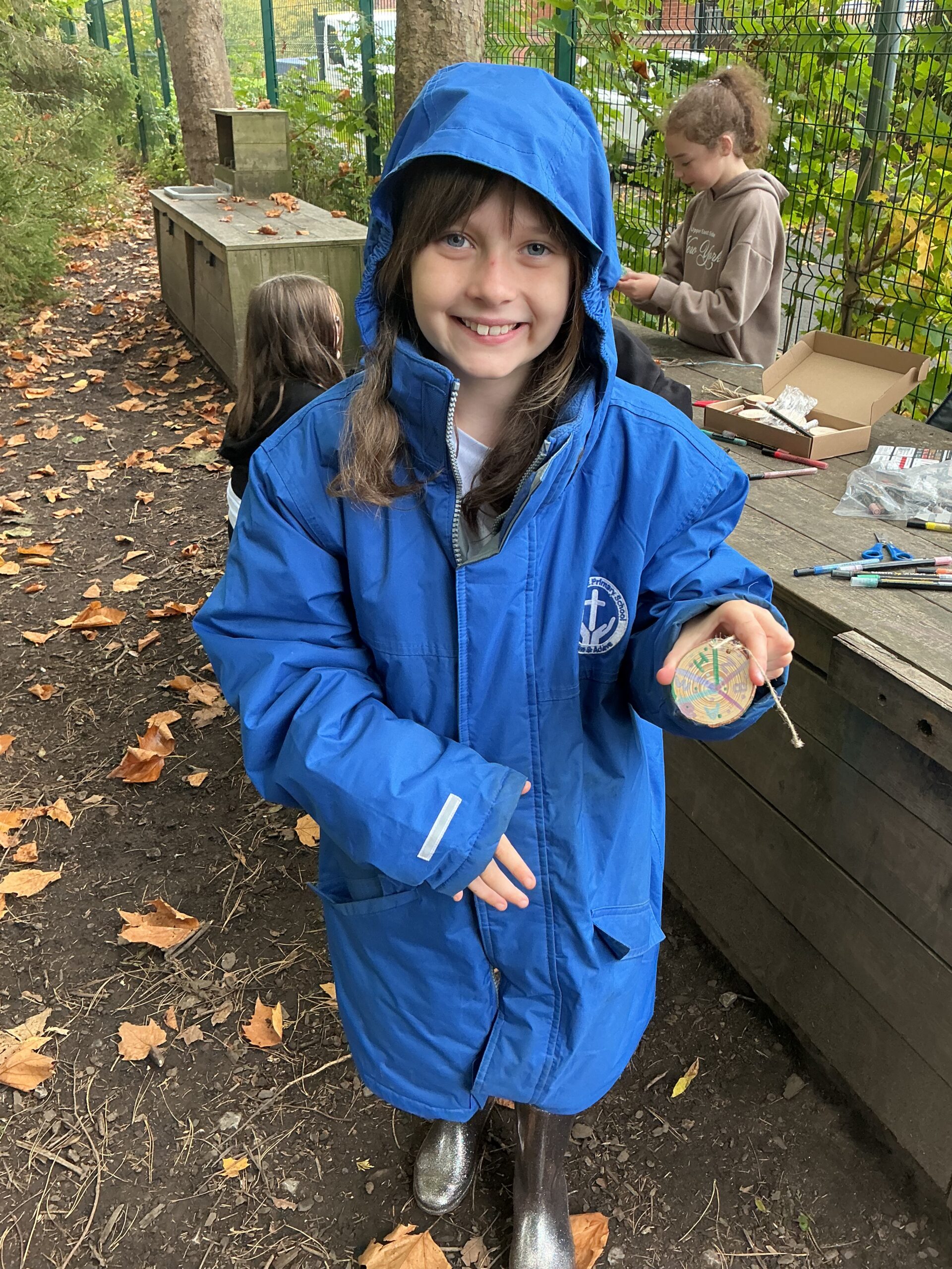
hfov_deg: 48.2
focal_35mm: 29
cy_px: 634
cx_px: 476
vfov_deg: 61.7
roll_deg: +1.0
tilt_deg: -29.2
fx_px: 1063
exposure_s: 1/50
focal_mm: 3
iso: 64
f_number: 1.8
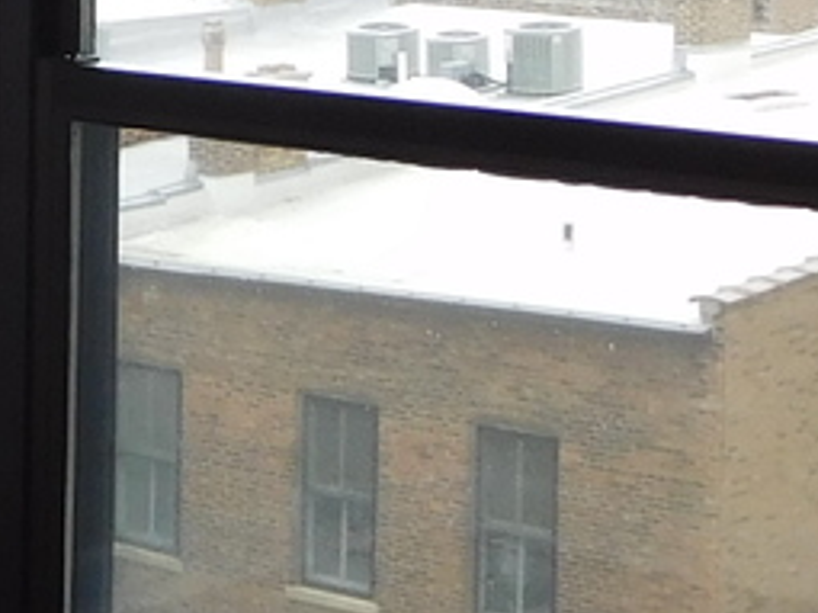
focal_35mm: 141
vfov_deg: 10.4
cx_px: -802
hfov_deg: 12.4
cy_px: -83
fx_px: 3330
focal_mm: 4.5
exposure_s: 1/60
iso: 125
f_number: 3.4
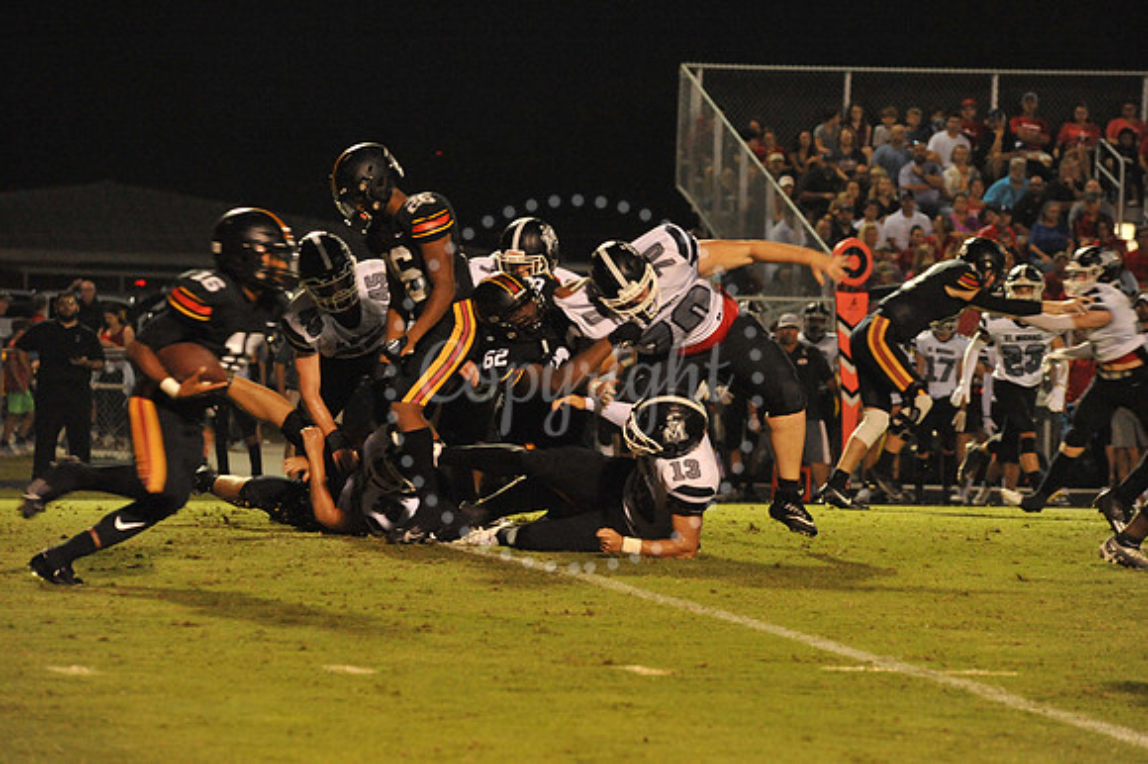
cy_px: 382
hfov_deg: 10.3
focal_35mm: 200
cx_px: 574
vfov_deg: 6.9
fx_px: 6374
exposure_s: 1/200
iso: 6400
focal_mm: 200
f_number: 5.6
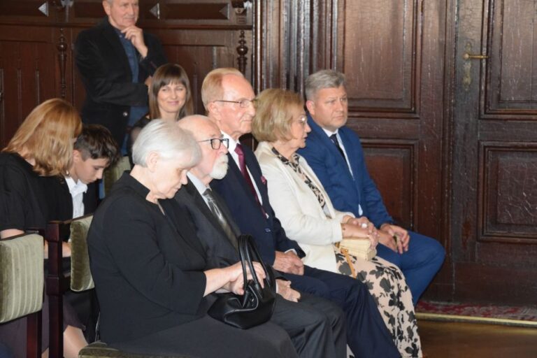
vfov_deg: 12.2
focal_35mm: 112
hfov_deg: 18.2
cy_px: 179
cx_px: 268
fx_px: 1678
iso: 3200
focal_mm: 75
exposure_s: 1/60
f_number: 5.3
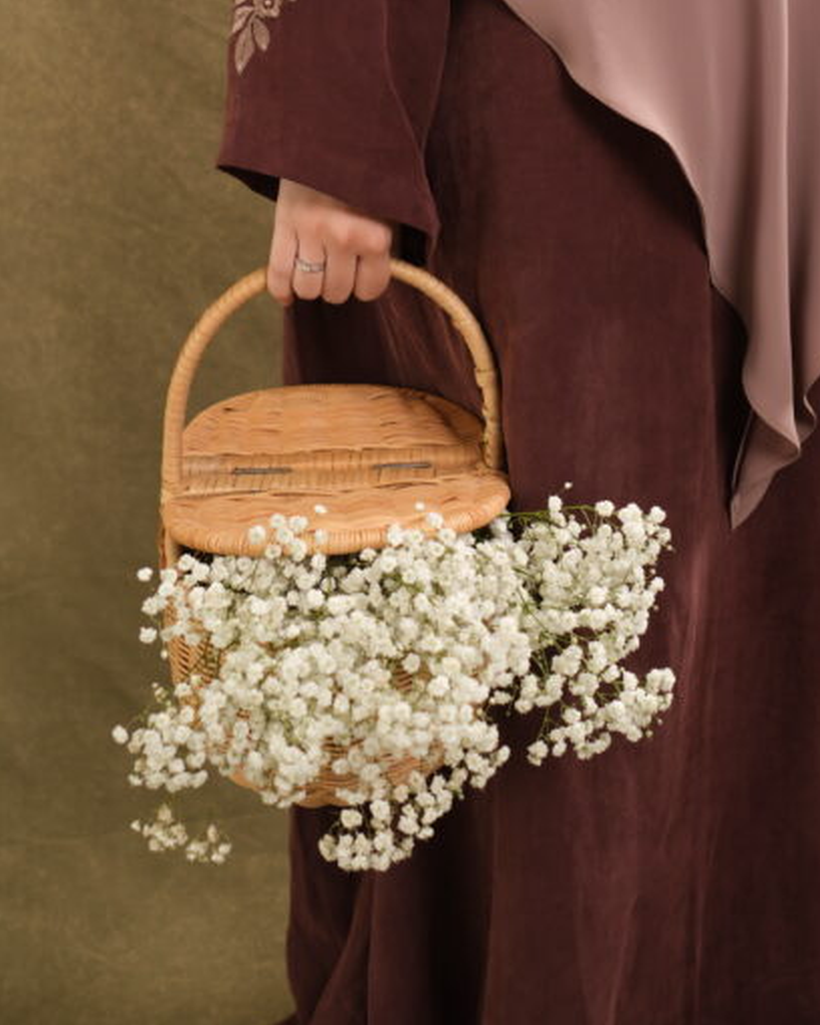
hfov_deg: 26.2
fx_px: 1759
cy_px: 163
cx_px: 500
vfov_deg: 31.4
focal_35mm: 58
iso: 160
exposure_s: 1/125
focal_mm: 23
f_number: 3.2
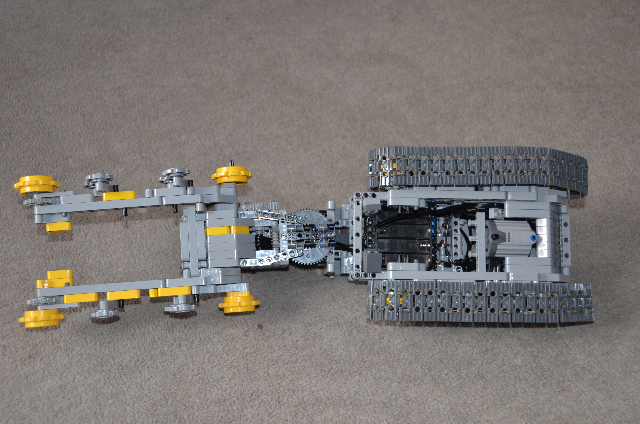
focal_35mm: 48
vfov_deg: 28.0
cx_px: 320
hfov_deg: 41.2
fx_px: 852
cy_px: 212
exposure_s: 1/60
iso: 800
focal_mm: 32
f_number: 4.2
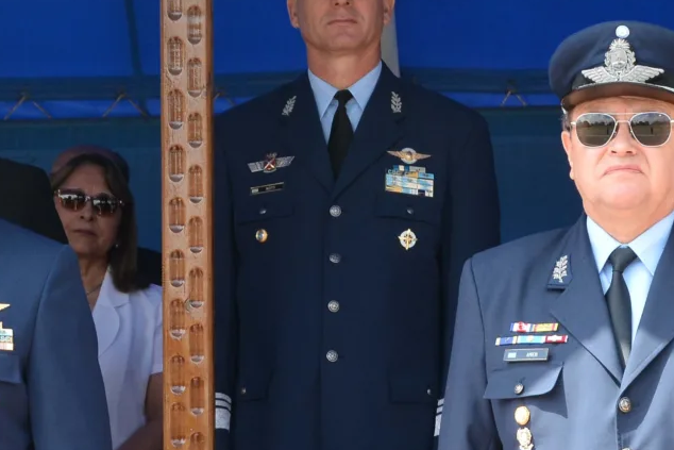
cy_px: 456
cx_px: 675
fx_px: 4251
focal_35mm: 227
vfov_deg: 6.0
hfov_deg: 9.0
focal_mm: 48
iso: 500
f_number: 8
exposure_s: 1/250
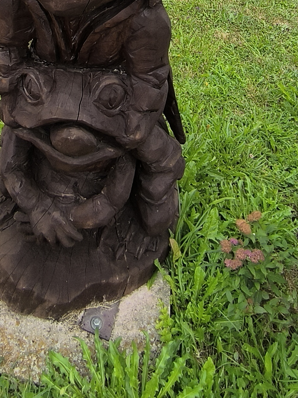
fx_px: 482
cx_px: 76
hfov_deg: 33.7
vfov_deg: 36.7
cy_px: -55
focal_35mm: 42
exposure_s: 1/630
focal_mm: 1.65
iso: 50
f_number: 2.2
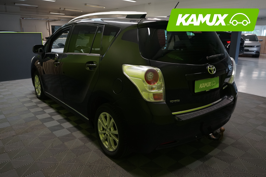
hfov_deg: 65.5
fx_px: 207
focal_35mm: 28
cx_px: 133
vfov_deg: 46.4
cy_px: 88
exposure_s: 1/30
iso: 1600
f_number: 6.3
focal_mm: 28
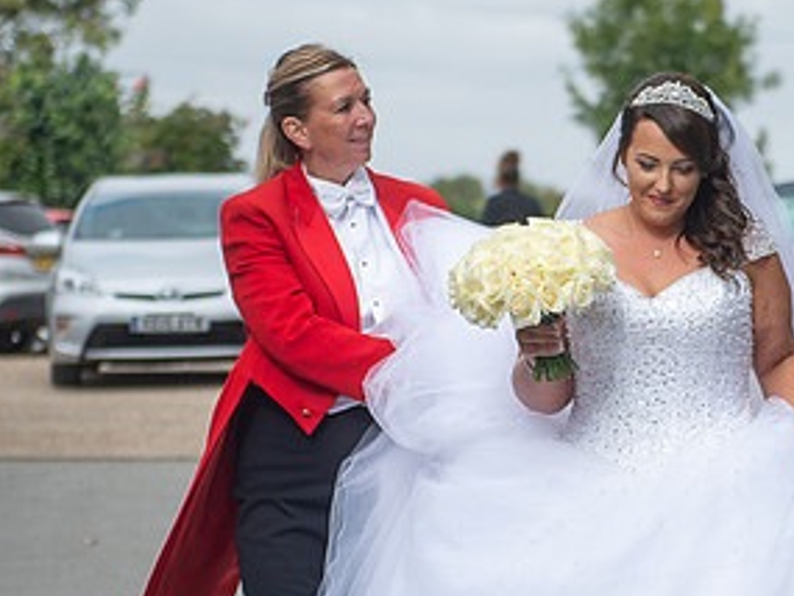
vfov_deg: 7.2
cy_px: 450
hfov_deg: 9.5
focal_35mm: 207
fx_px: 4750
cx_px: 673
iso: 100
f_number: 2.8
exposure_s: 1/800
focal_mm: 70
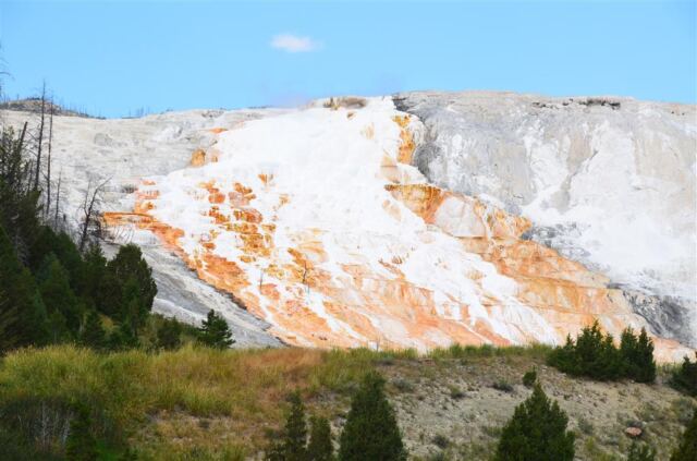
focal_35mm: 123
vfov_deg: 11.1
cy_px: 230
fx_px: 2375
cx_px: 348
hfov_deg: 16.7
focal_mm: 82
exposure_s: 1/125
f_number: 11
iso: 110
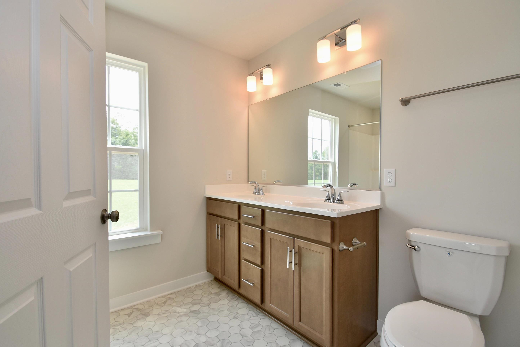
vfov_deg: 73.8
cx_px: 268
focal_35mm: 16
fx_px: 231
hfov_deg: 96.7
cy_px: 171
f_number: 5.6
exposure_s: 1/125
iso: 200
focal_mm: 10
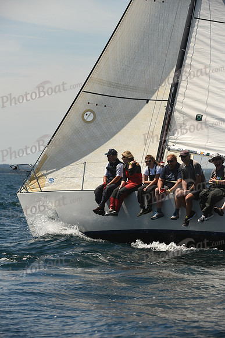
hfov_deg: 6.9
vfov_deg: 10.3
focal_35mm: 200
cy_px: 169
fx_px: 1874
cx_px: 112
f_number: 6.3
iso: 250
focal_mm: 200
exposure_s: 1/1000
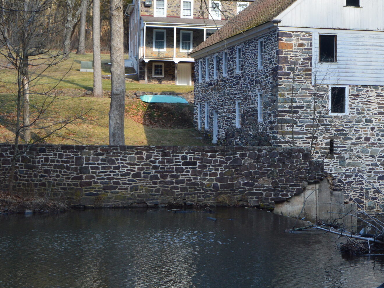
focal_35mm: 87
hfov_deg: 22.0
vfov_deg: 17.0
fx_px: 965
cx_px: 340
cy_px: 111
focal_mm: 31
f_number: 9
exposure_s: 1/160
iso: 400
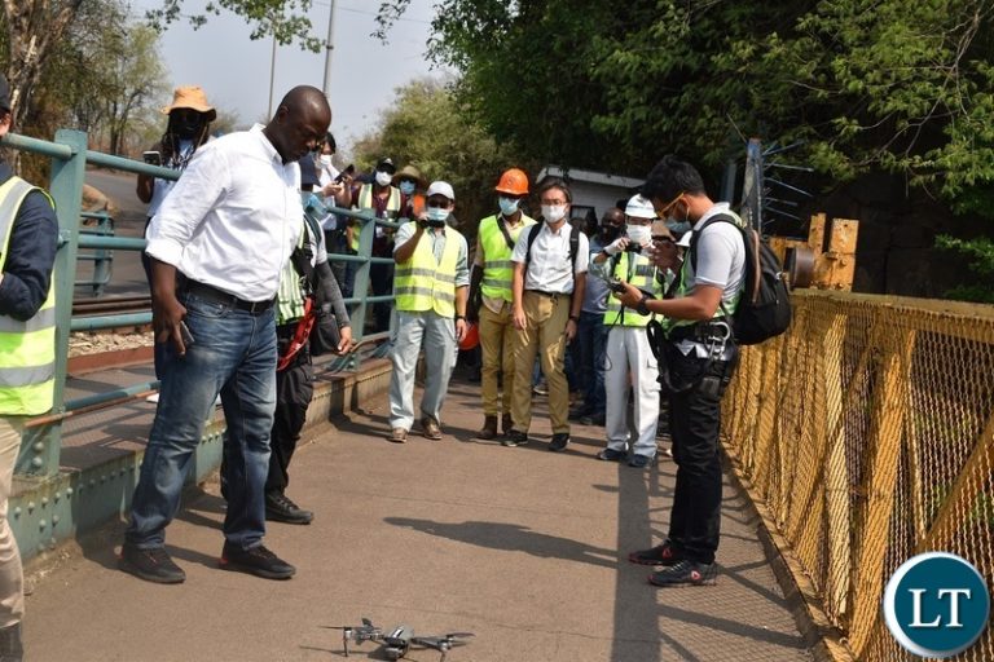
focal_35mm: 51
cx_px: 497
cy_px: 331
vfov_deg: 26.5
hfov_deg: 38.9
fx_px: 1408
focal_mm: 34
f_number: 9
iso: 100
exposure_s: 1/320
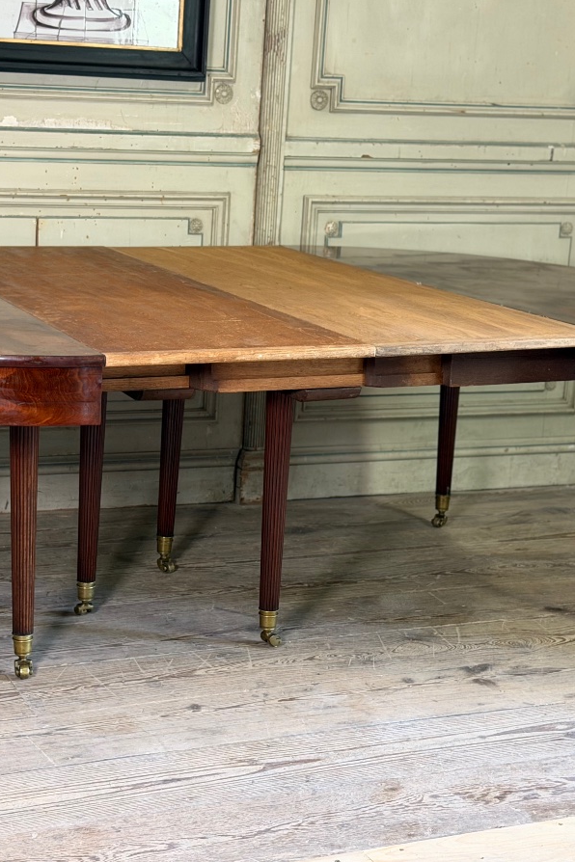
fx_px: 1605
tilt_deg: -11.1
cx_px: 168
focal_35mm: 67
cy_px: 430
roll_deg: -1.6
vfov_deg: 30.1
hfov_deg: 20.2
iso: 200
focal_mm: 6.76
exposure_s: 1/50
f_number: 1.78
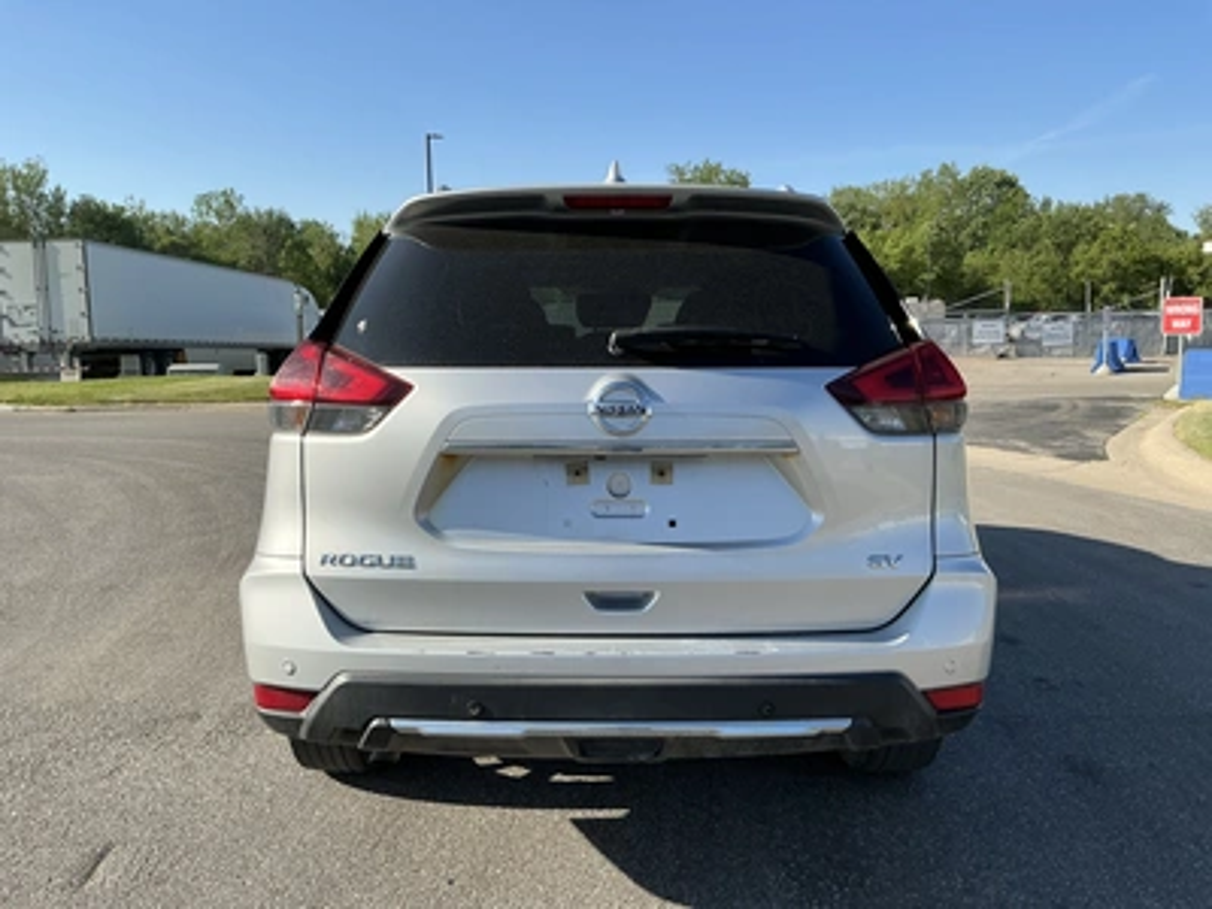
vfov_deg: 49.7
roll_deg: +1.1
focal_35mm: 28
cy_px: 454
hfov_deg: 63.4
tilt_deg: -4.7
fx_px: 980
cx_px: 606
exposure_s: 1/1377
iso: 25
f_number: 1.8
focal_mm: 3
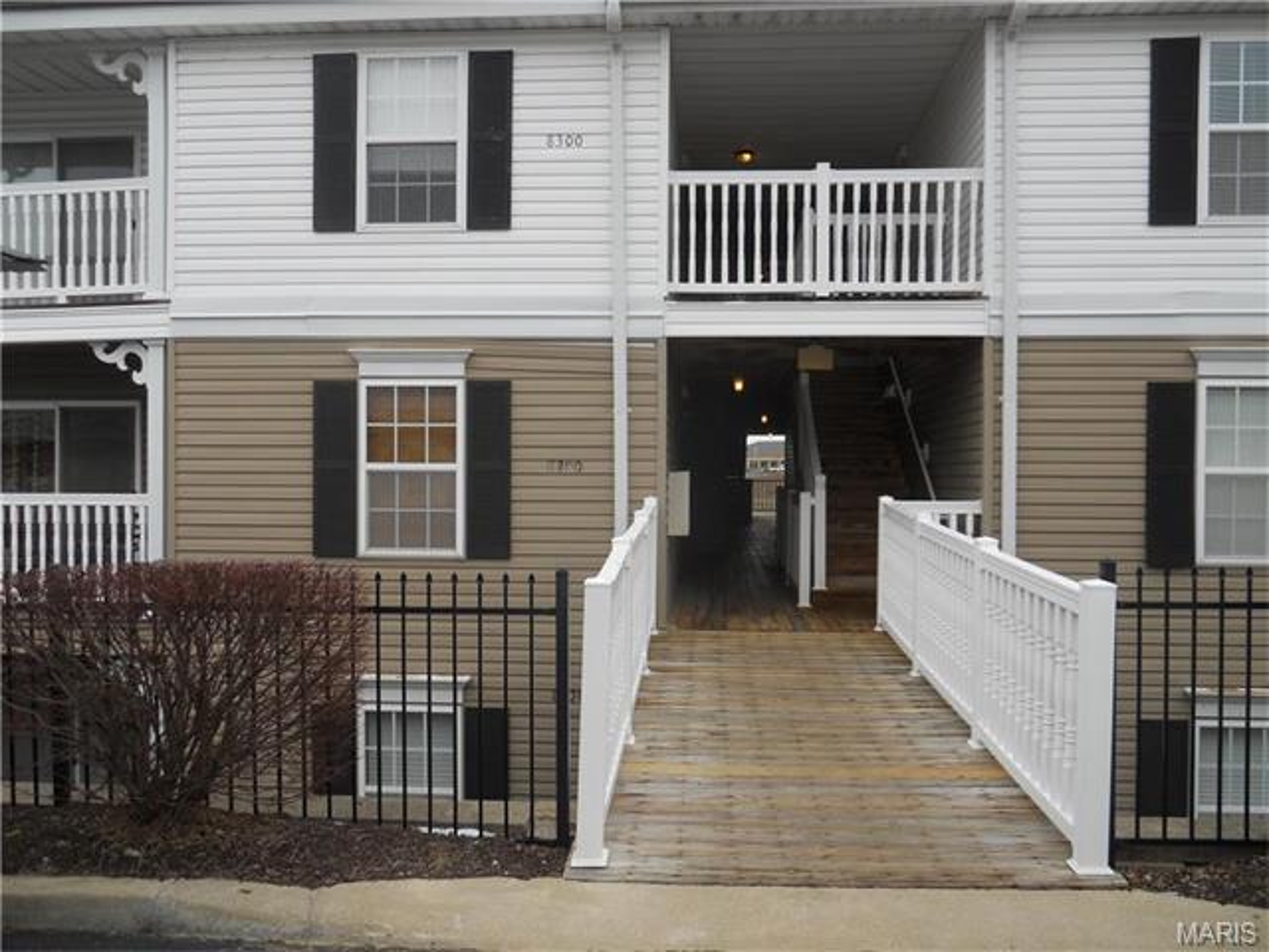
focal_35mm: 28
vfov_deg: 49.7
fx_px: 1026
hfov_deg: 63.4
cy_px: 476
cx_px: 634
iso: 80
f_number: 2.7
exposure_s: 1/400
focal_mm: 5
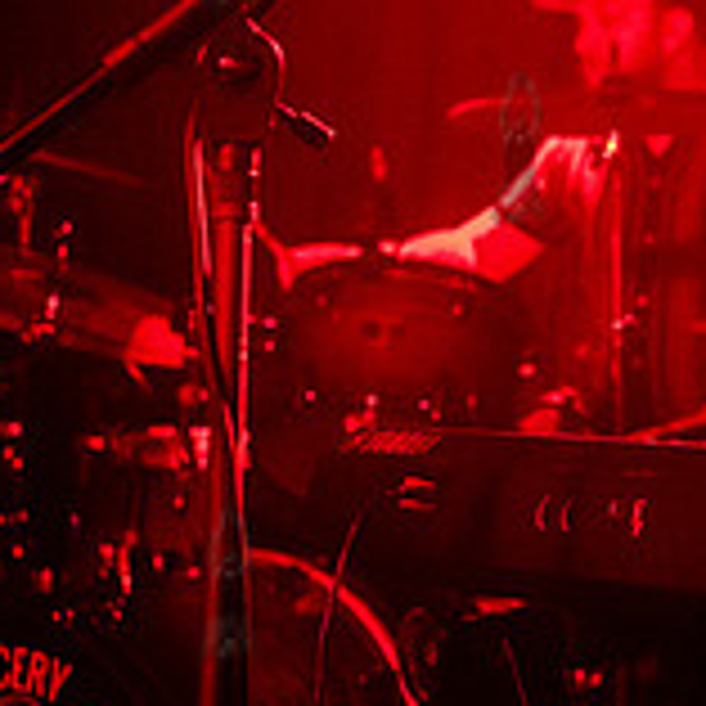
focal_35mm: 117
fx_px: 2700
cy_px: -74
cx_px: 1097
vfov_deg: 14.5
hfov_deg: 13.9
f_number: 3.2
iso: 16000
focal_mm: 35
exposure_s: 1/320
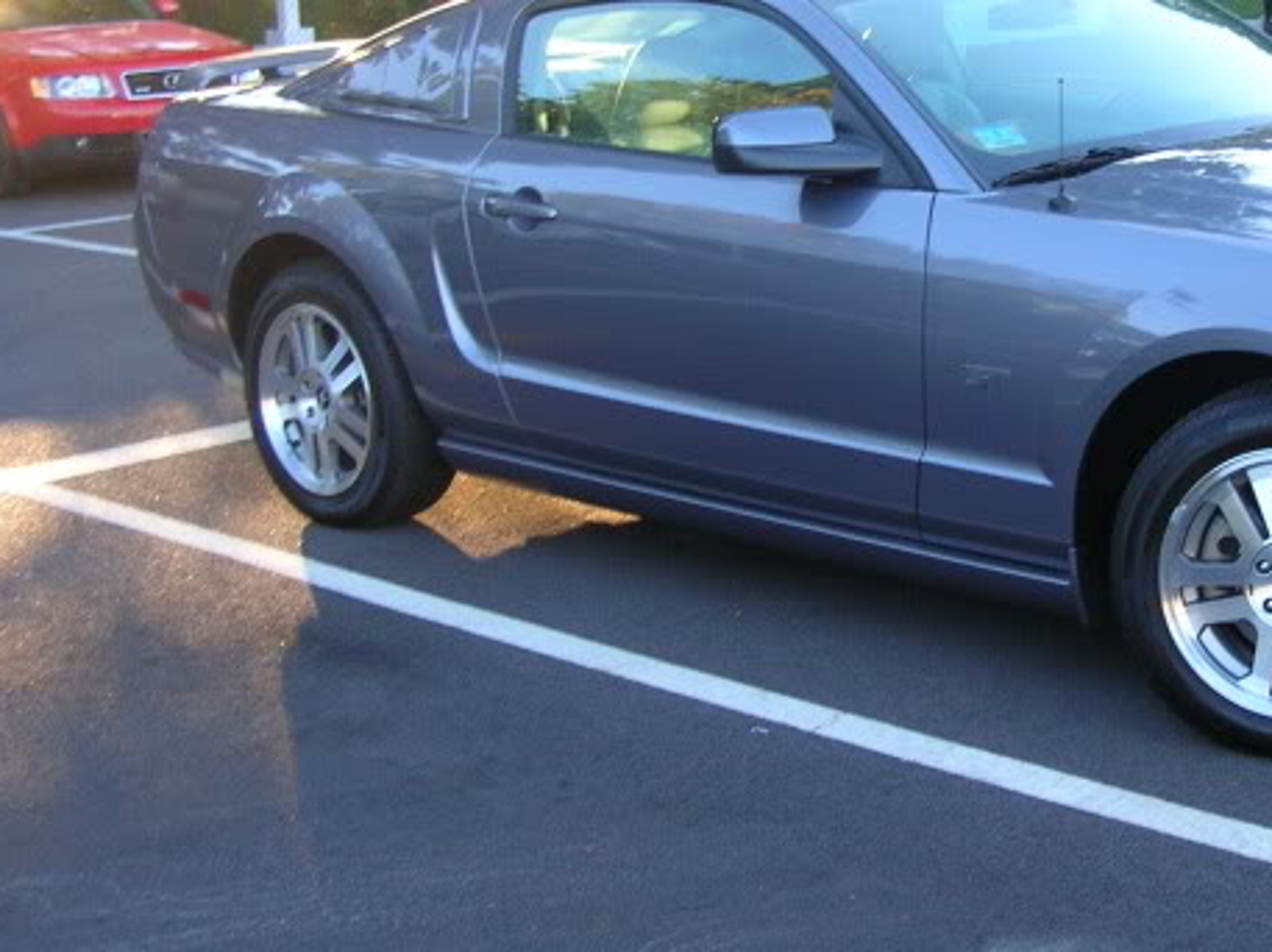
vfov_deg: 23.2
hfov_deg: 29.7
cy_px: 320
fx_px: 2313
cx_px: 1098
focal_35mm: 63
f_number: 2.7
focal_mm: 6
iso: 50
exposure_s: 1/65.5
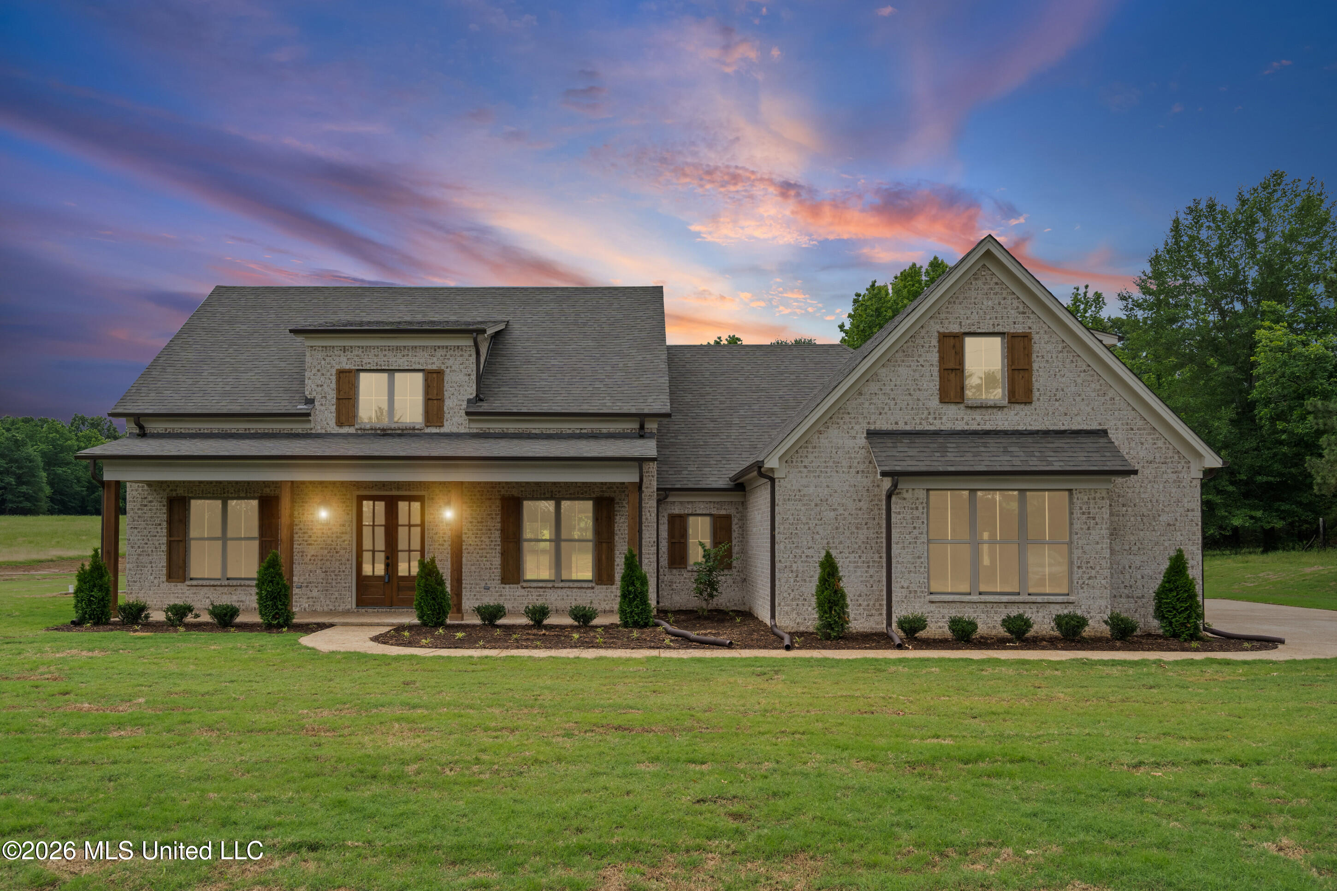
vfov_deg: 49.5
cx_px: 668
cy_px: 446
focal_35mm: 26
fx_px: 965
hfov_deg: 69.4
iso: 800
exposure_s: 1/640
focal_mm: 26
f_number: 9
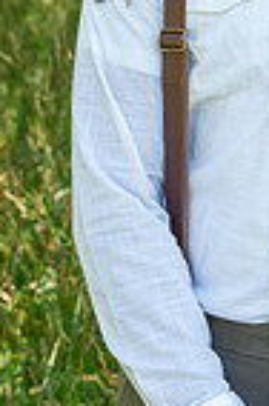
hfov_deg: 10.8
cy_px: 91
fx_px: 1397
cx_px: 322
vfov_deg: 16.5
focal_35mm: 124
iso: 280
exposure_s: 1/250
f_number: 4
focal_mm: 39
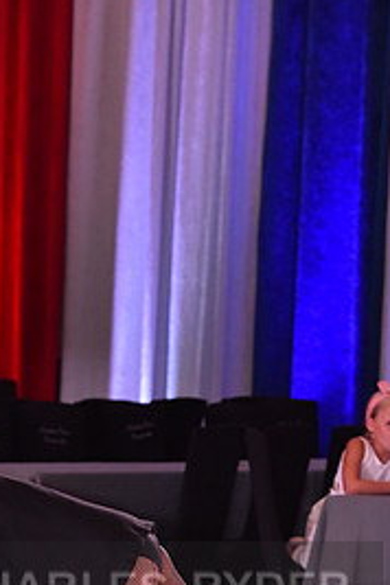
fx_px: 5297
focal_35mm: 326
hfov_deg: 4.2
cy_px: 616
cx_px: 82
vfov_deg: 6.3
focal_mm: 150
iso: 2500
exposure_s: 1/250
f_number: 6.3
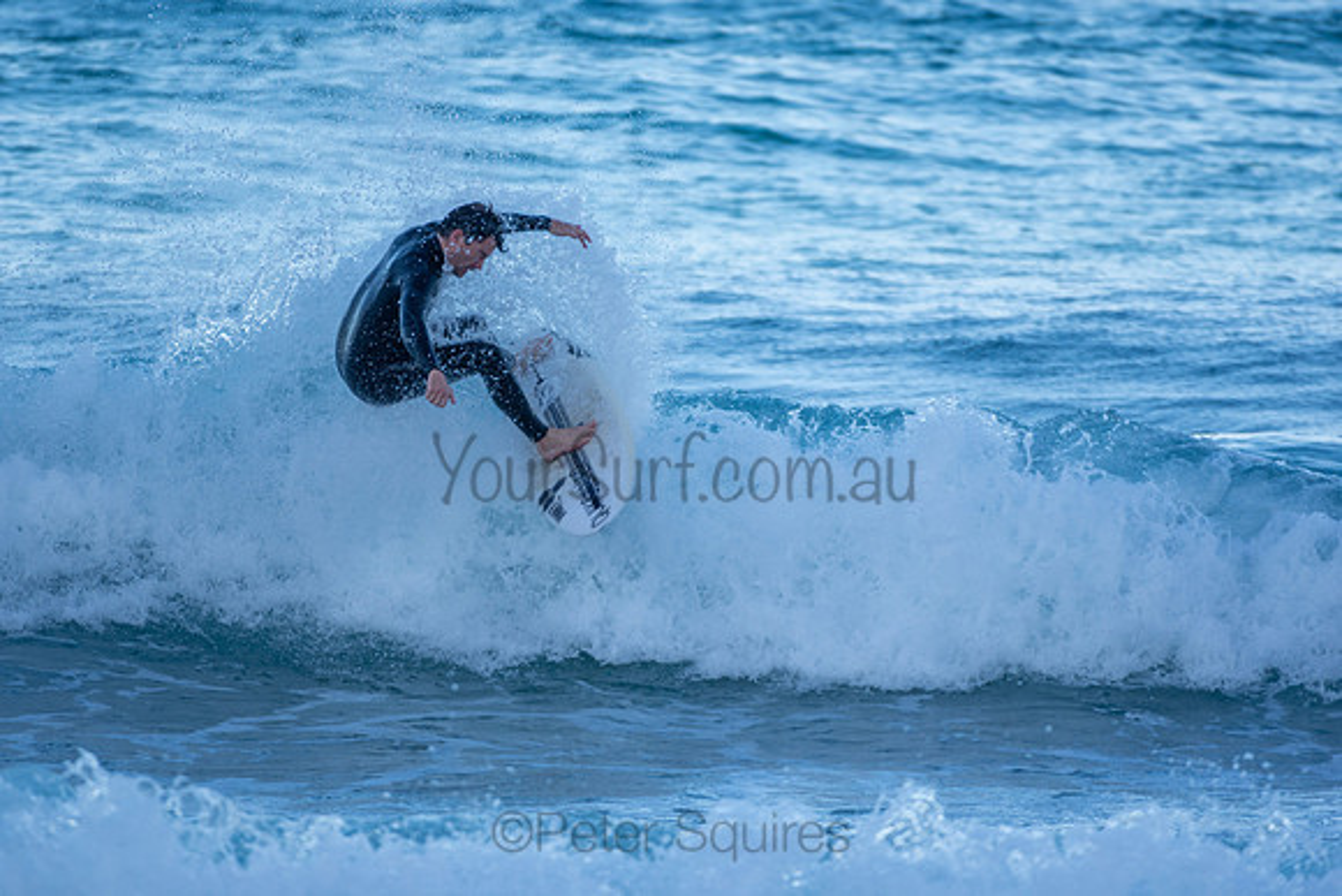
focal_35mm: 750
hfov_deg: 2.7
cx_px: 671
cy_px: 448
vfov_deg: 1.8
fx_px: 27964
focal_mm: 500
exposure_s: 1/640
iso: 200
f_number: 5.6
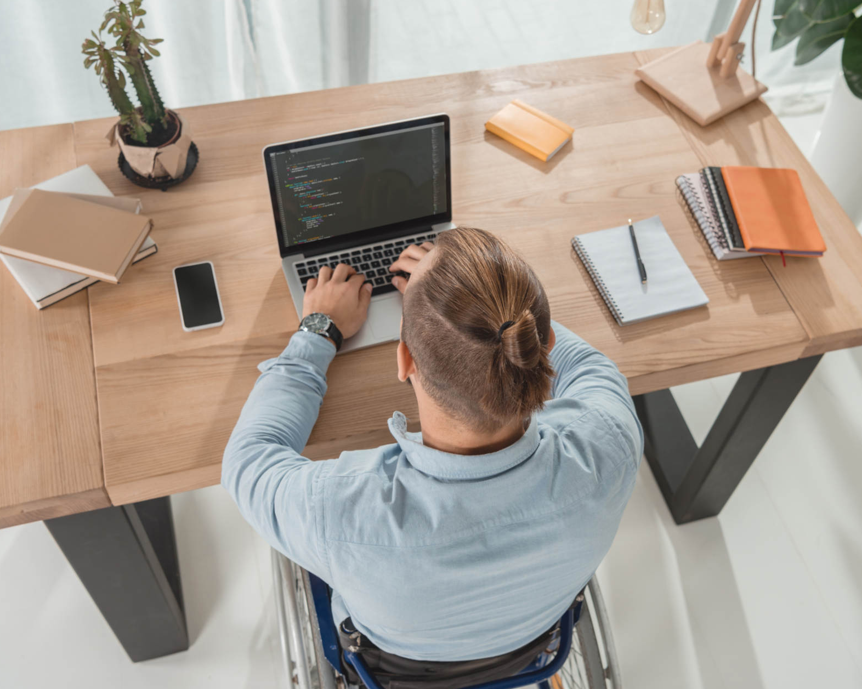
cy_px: 344
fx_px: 995
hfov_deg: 46.8
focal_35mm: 39
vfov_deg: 38.2
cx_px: 462
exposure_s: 1/160
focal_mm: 34
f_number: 5
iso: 125
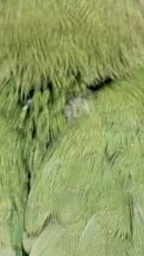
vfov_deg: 6.9
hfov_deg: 3.9
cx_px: 255
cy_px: 296
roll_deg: -2.2
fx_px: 2107
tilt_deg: -17.0
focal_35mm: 310
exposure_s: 1/100
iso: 100
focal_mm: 5.96
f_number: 1.6
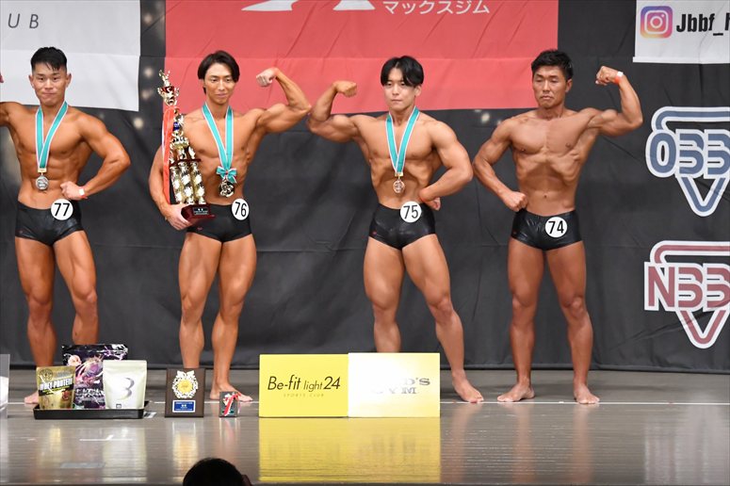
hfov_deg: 11.0
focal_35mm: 187
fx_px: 3790
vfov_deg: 7.3
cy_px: 243
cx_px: 365
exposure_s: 1/400
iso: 6400
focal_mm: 125
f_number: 5.6
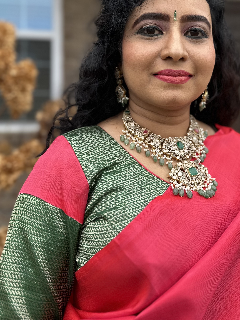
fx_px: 333
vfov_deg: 50.0
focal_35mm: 36
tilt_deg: +3.0
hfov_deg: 39.2
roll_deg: +2.4
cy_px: 96
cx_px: 161
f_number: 1.78
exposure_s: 1/121
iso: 100
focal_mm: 6.86
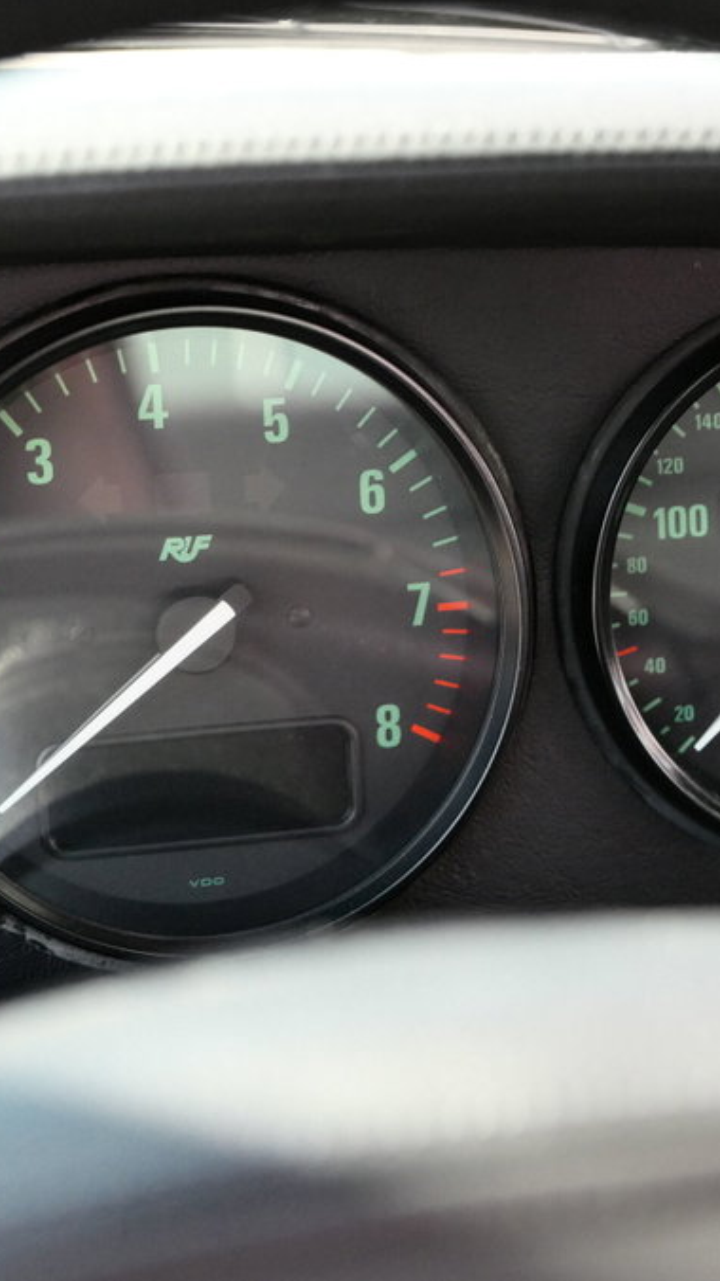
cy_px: 638
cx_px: 369
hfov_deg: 16.5
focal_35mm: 73
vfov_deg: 29.0
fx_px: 2479
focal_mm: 46
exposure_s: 1/1600
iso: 6400
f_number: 4.5
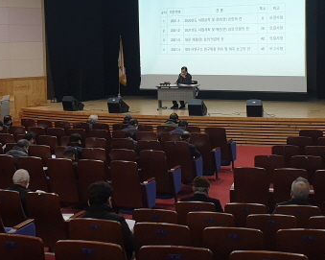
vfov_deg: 35.7
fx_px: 394
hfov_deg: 44.8
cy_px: 66
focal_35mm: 41
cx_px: 164
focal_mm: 4.3
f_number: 2.4
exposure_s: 1/60
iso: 200
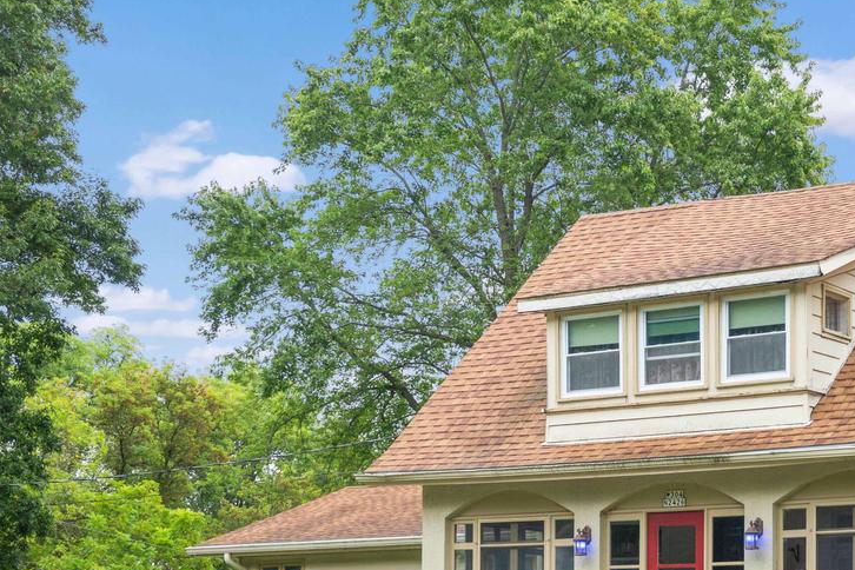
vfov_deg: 18.4
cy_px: 317
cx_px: 641
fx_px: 1757
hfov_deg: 27.0
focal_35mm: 74
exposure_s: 1/250
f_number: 6.3
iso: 320
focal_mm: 42
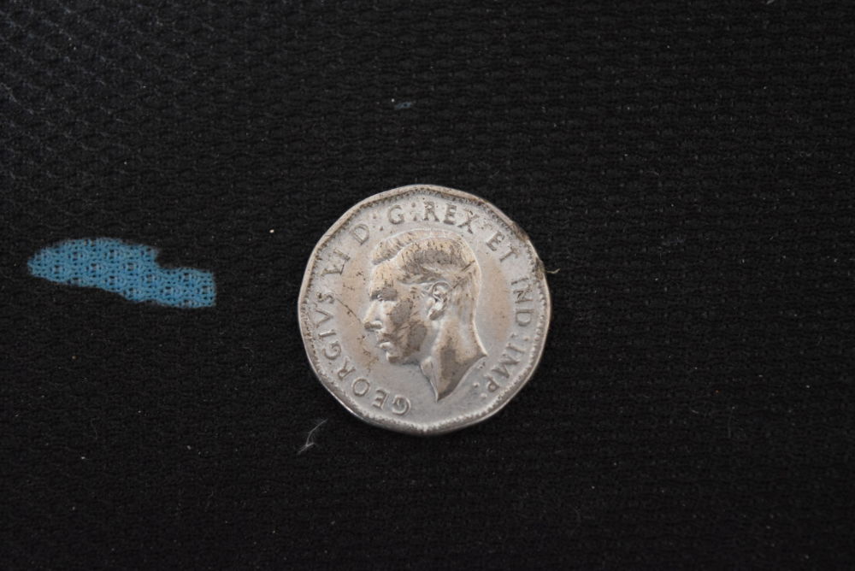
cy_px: 286
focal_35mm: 75
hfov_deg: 27.0
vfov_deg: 18.2
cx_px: 428
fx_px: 1782
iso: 3200
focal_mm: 50
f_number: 5.6
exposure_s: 1/25
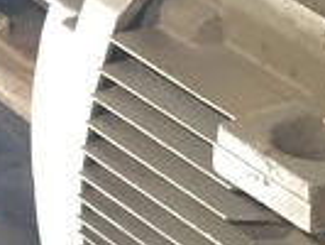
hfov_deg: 9.4
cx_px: 907
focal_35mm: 174
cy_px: 299
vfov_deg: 8.4
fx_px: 1635
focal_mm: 4.15
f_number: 2.2
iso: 250
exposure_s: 1/17
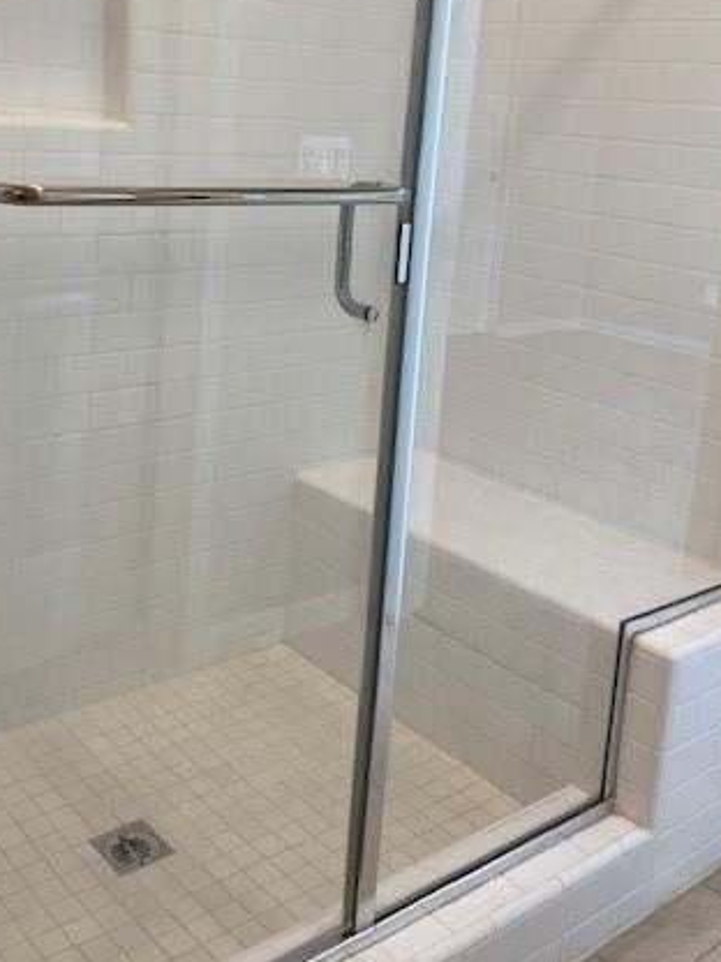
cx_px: 266
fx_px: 1111
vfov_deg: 45.9
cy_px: 298
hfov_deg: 35.7
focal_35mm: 40
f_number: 1.8
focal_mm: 4.25
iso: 80
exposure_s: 1/120
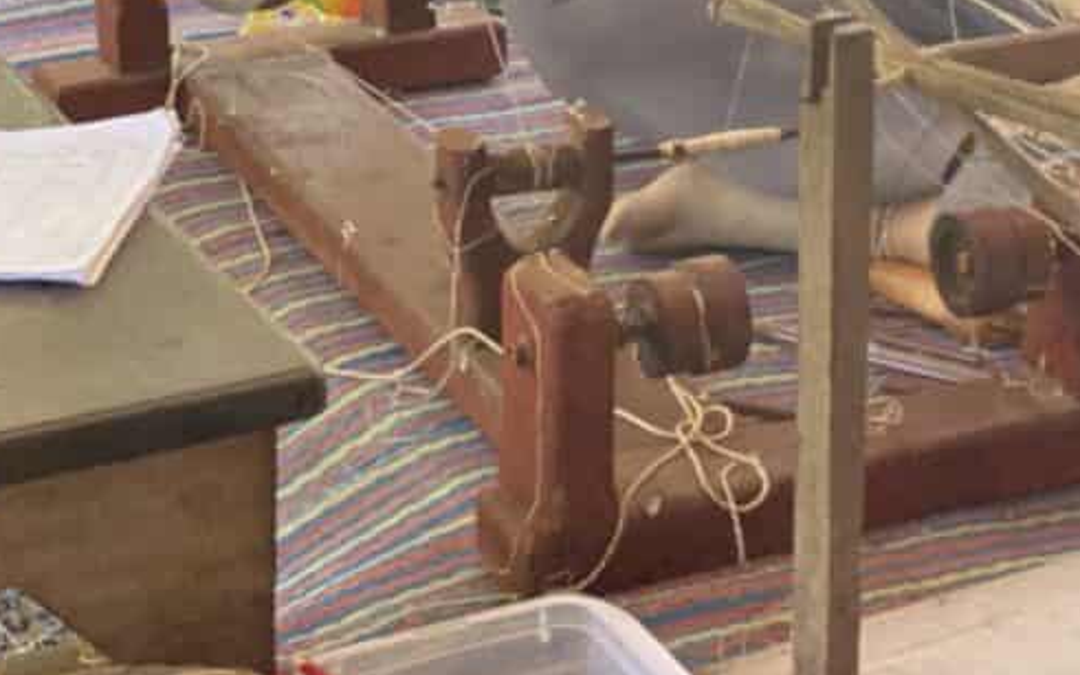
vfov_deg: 11.2
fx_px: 3385
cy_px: -150
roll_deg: -0.5
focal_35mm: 115
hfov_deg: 18.0
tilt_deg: -14.4
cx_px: 816
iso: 64
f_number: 2
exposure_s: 1/122
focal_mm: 6
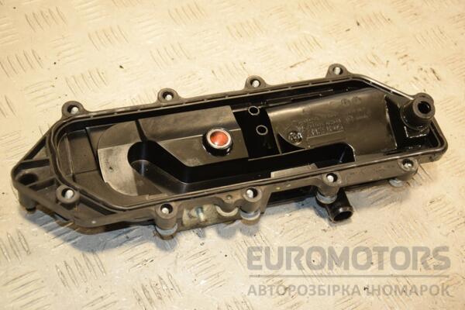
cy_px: 155
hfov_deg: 31.9
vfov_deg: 21.6
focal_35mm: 63
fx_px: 814
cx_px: 232
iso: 800
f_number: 4.8
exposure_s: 1/160
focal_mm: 42
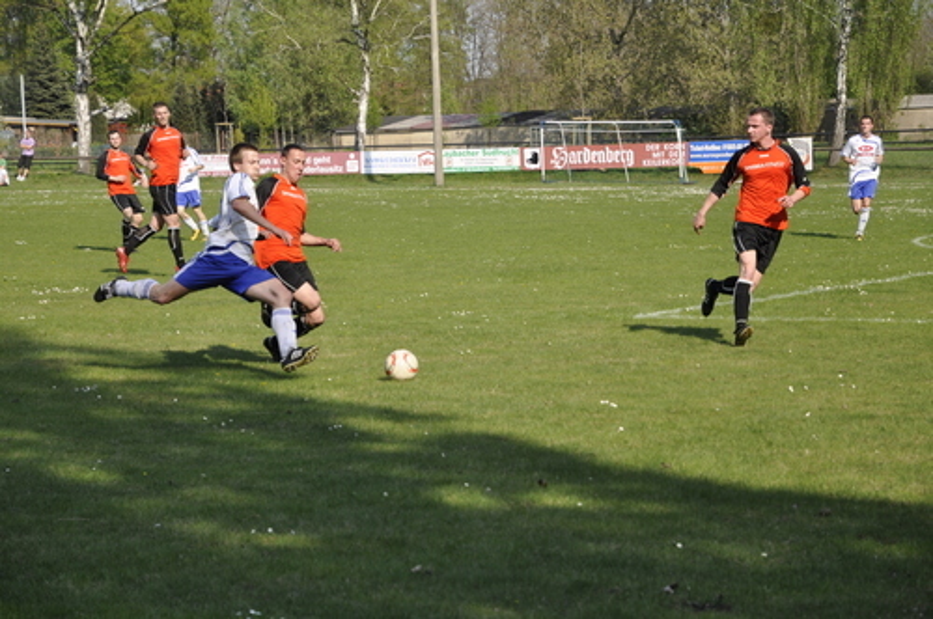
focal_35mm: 108
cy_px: 310
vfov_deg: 12.6
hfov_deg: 18.9
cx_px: 466
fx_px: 2795
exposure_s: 1/1250
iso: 400
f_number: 5.6
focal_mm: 72
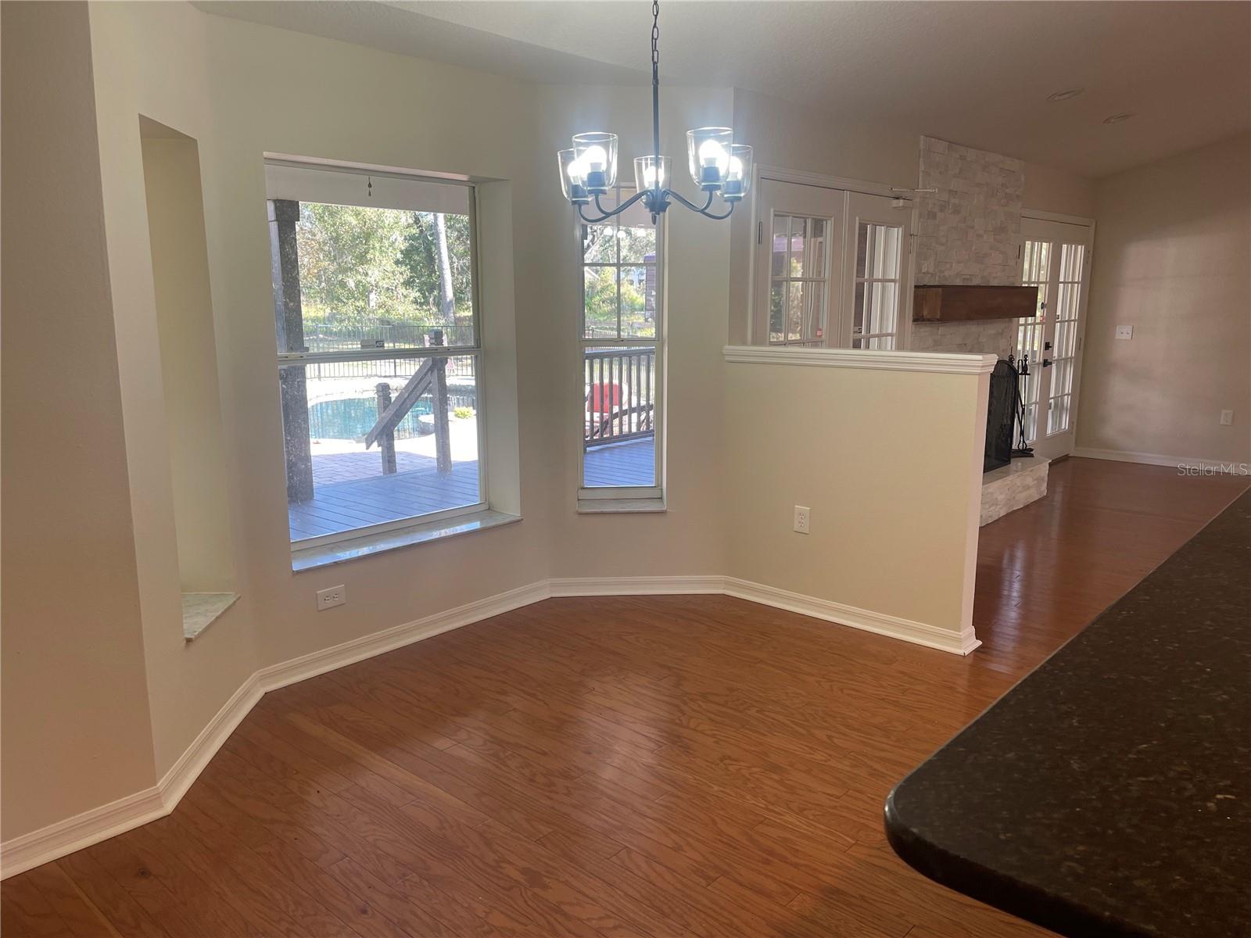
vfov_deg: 54.9
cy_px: 469
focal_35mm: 25
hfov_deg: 69.4
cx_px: 626
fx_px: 903
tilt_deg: -10.3
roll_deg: +0.7
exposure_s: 1/120
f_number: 1.6
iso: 80
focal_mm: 5.1
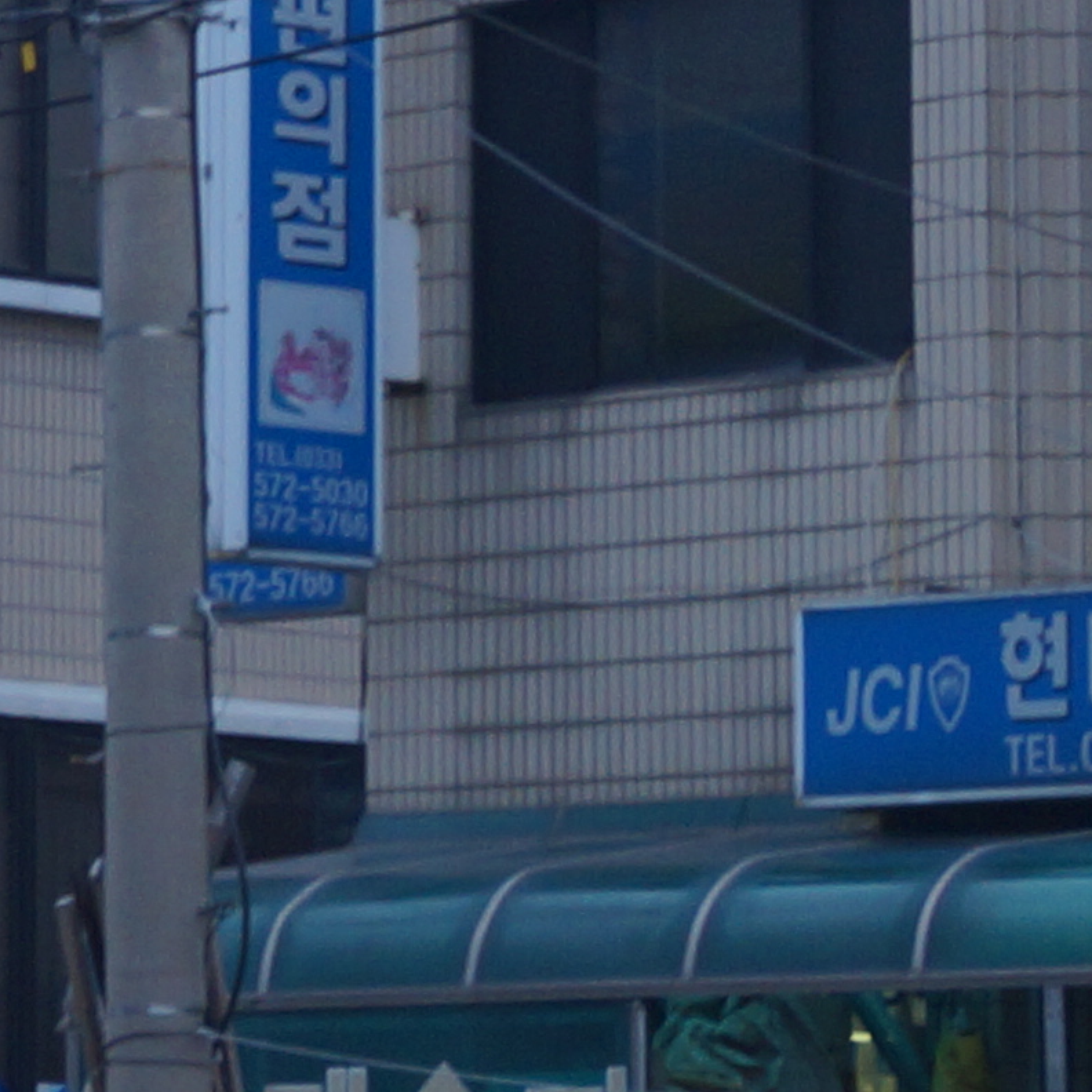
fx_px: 8459
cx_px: -767
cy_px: -154
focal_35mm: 237
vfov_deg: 7.3
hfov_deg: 7.2
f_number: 4.5
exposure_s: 1/60
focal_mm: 30
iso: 320
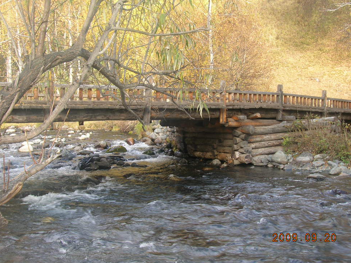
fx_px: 406
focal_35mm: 40
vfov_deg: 36.0
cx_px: 181
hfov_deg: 46.8
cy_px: 128
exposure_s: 1/27
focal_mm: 6.4
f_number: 5
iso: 50
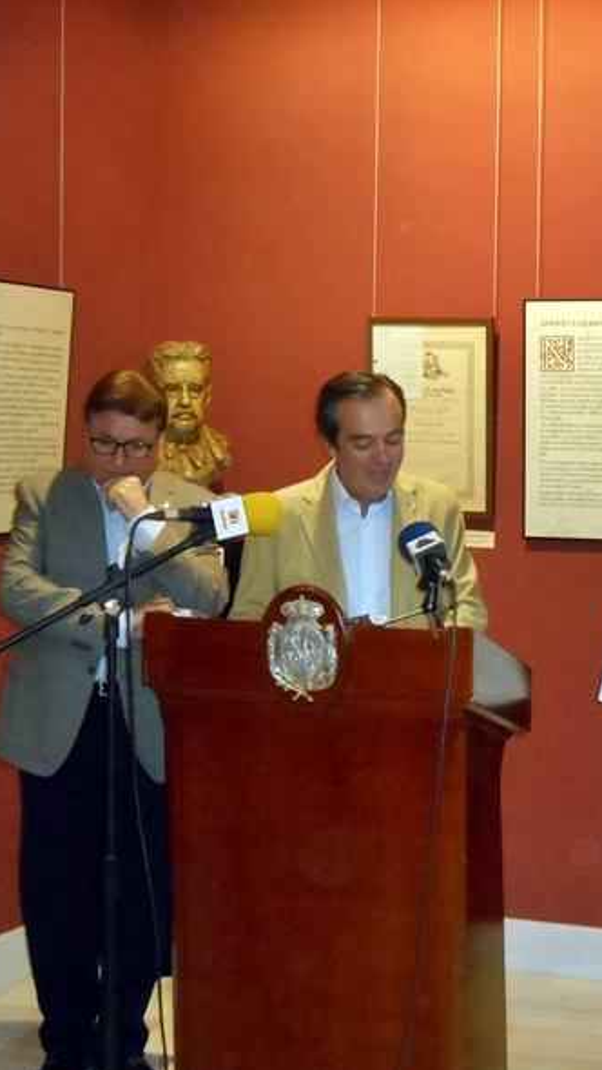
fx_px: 1929
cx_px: 531
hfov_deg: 17.5
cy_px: 537
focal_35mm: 68
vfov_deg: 31.0
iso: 800
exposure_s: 1/30
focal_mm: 8.3
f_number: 4
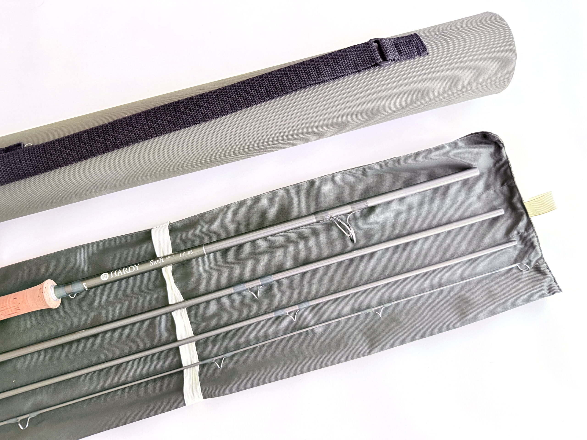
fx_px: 407
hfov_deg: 71.6
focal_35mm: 24
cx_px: 294
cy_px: 220
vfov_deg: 56.8
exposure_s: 1/91
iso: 200
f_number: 1.78
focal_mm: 6.76
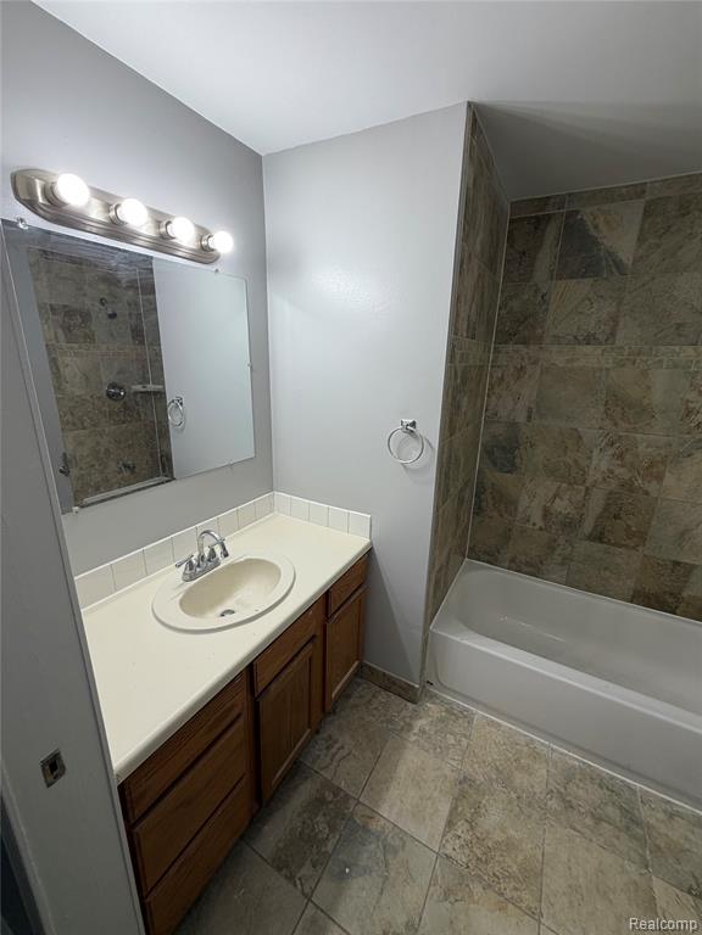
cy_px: 468
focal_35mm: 14
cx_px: 351
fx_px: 379
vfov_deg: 102.1
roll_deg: -1.0
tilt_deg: -15.3
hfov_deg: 85.7
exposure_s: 1/120
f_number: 2.2
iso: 64
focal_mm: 2.22
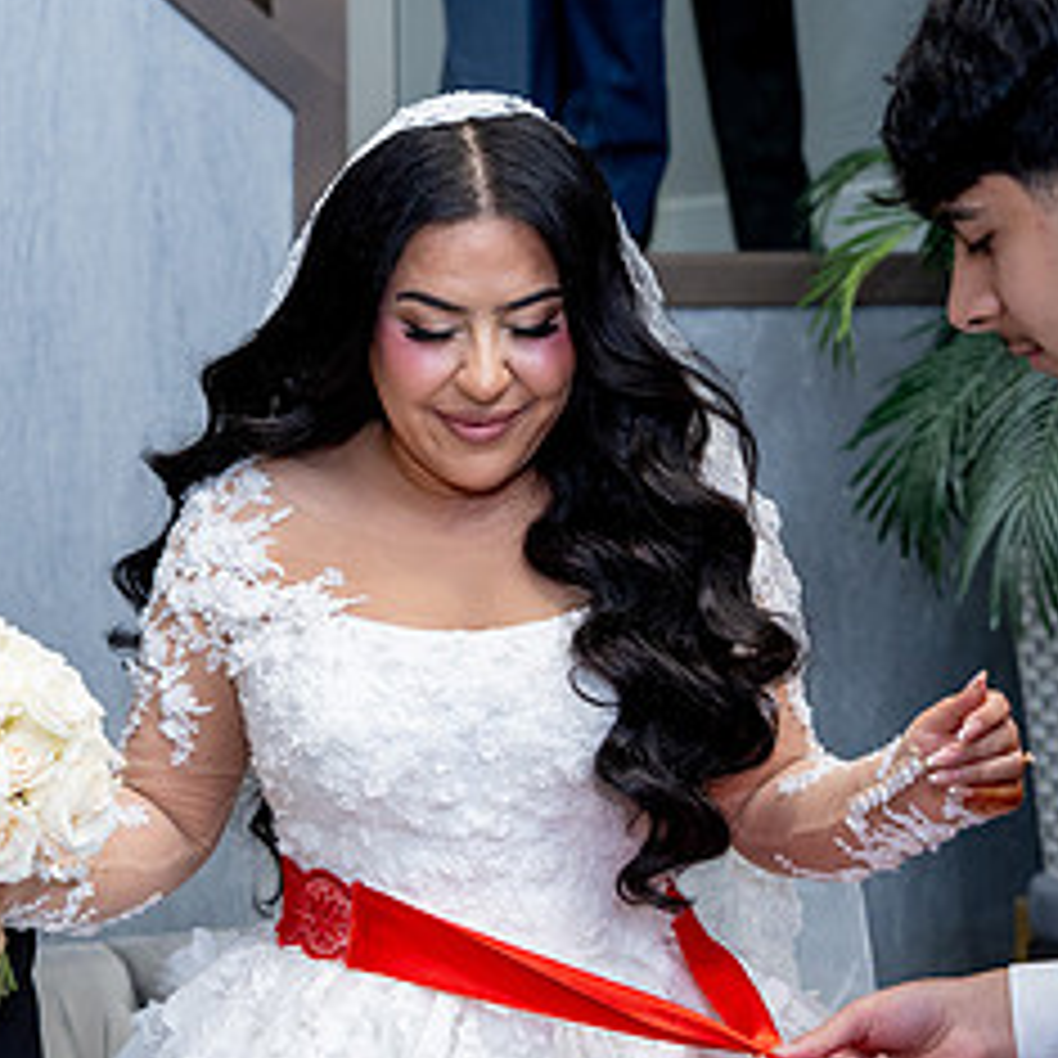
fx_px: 2905
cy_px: 709
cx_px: 405
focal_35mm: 84
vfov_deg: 20.6
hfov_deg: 20.6
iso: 1000
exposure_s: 1/160
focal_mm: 40
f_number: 2.8
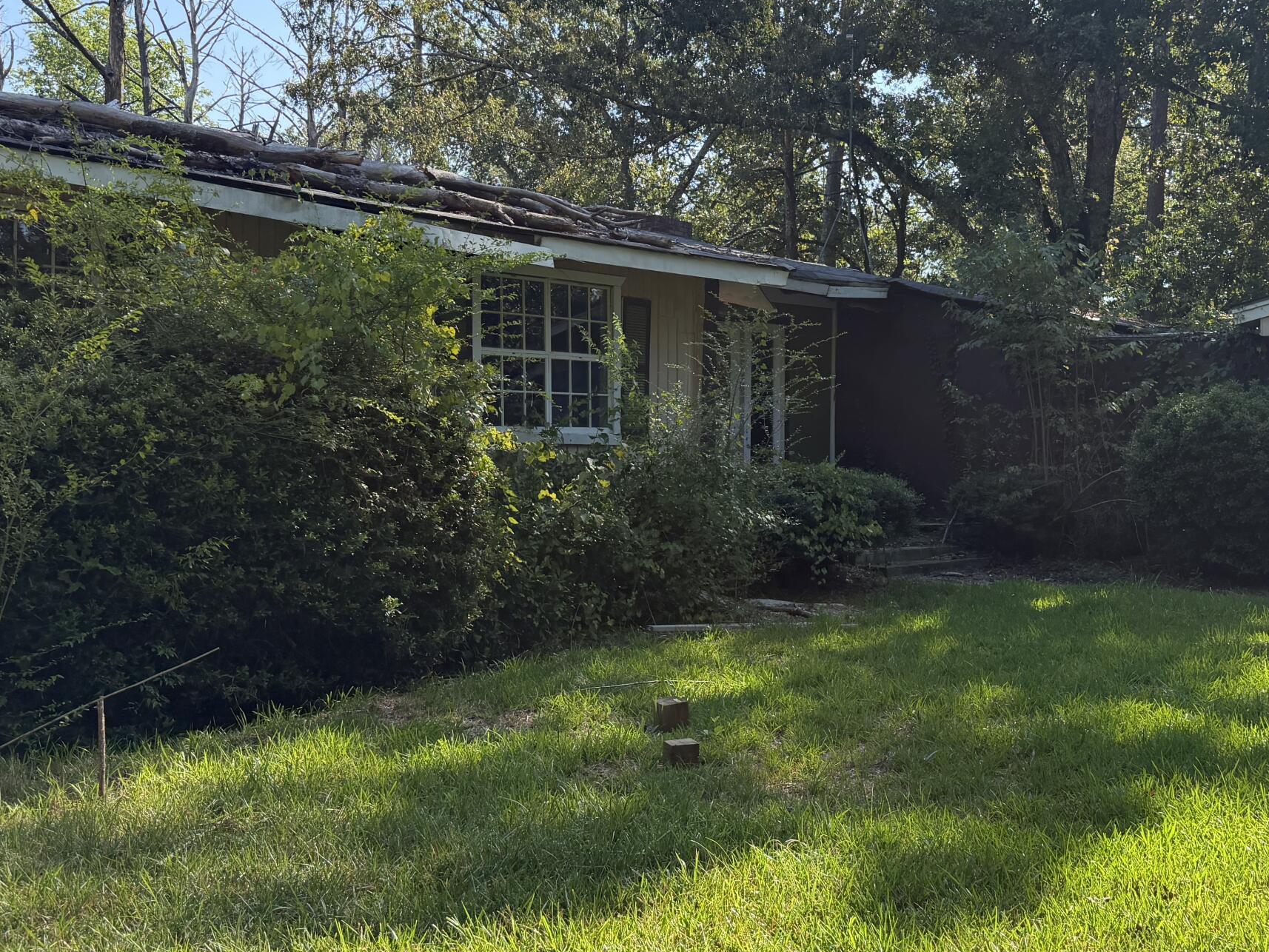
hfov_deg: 44.1
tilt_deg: +0.0
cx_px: 850
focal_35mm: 42
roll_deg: -0.8
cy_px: 448
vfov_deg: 34.3
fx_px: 1540
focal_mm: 6.76
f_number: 1.78
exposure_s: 1/1770
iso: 100
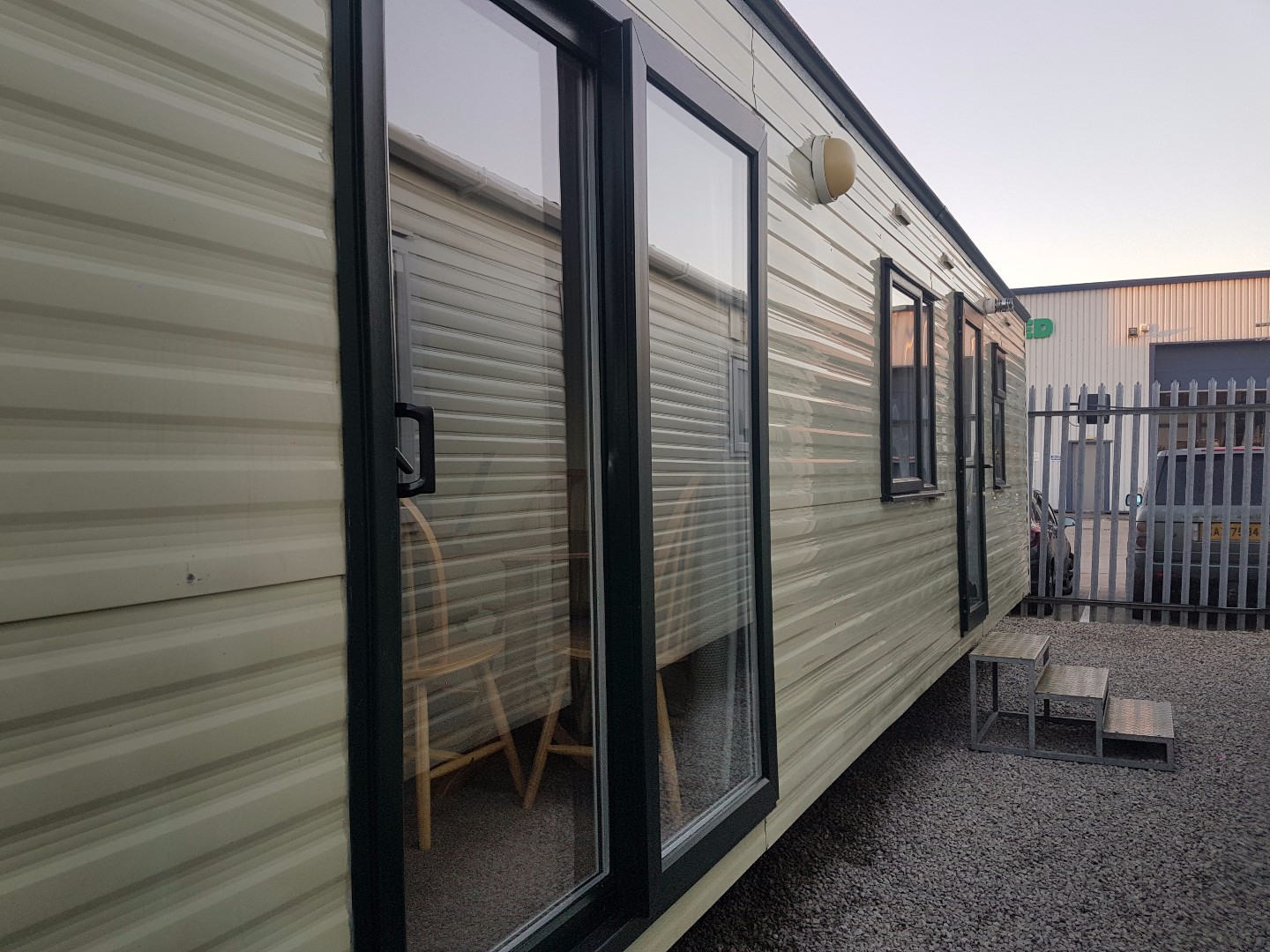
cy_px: 476
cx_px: 635
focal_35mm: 26
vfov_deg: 53.1
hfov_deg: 67.3
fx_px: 954
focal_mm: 4.2
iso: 40
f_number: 1.7
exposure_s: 1/111
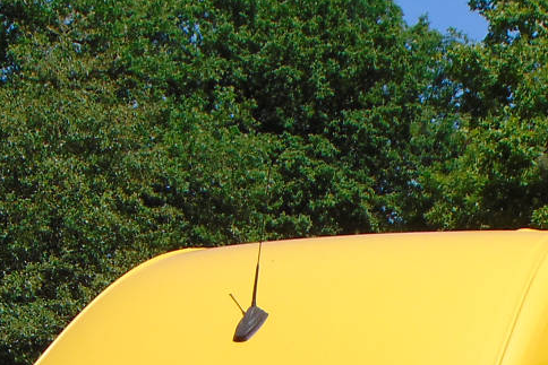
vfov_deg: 7.7
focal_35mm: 172
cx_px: 340
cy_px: 676
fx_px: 2619
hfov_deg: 11.9
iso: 80
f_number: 3.5
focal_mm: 9
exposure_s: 1/500
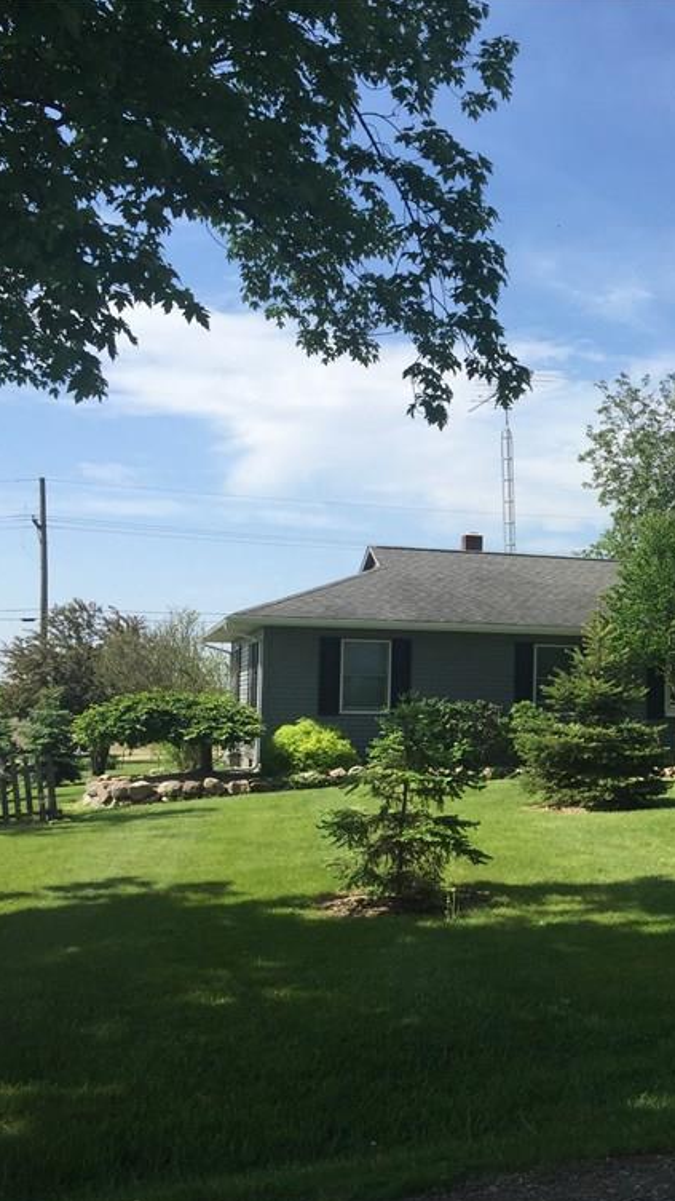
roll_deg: -2.4
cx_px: 683
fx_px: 1368
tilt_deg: +3.9
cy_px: 610
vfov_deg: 47.4
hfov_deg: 26.2
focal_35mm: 43
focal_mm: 4.15
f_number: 2.2
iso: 32
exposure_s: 1/1799
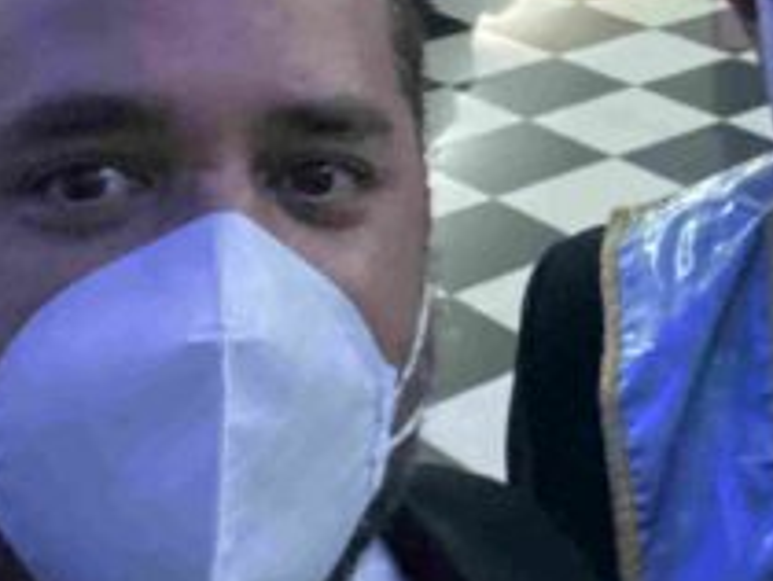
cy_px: 11
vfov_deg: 17.2
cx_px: 865
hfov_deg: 21.9
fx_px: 1878
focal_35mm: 84
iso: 640
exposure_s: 1/20
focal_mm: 2.71
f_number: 2.2
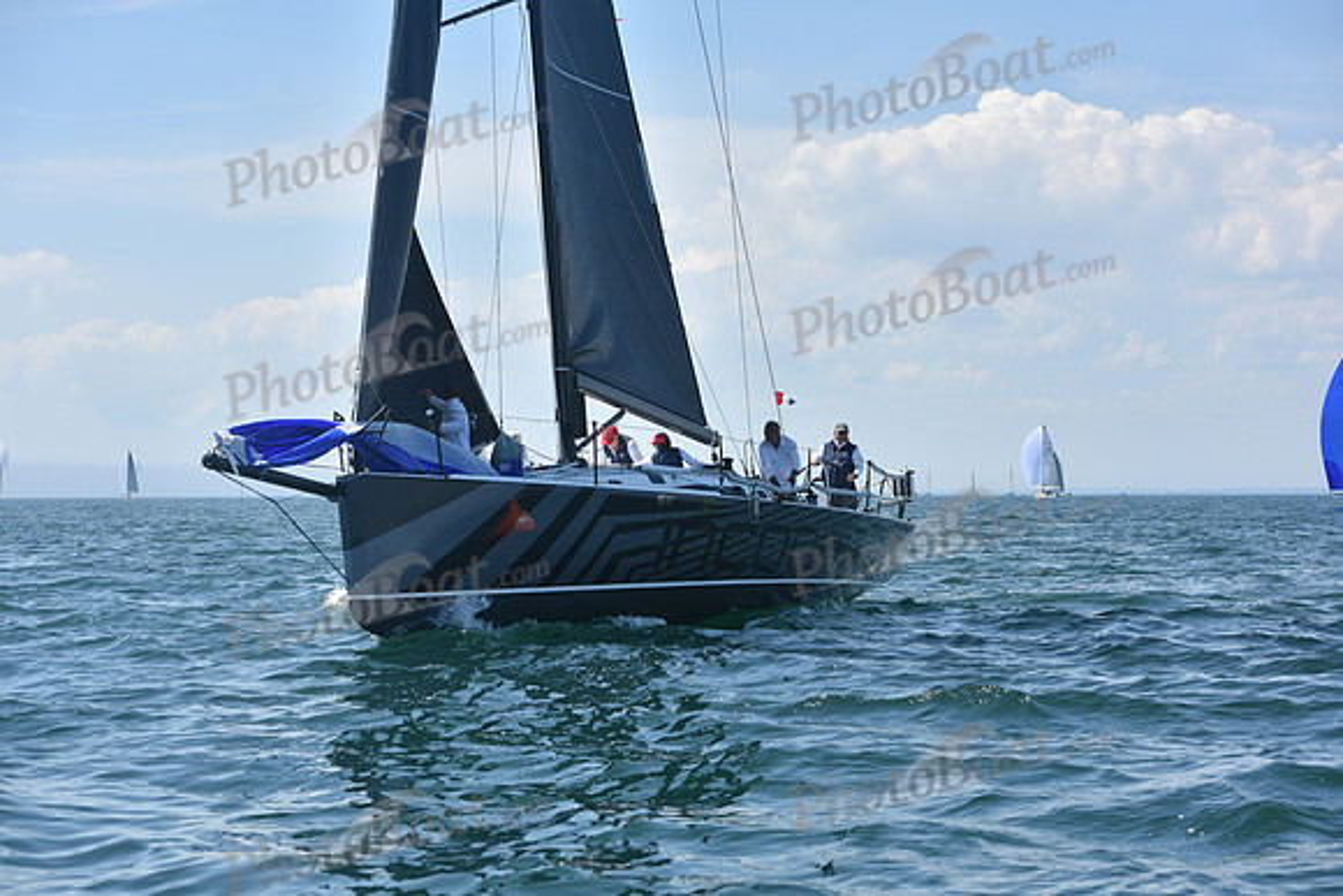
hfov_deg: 28.8
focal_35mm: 70
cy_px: 448
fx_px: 2612
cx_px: 672
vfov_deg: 19.5
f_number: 7.1
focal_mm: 70
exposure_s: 1/1600
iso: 320
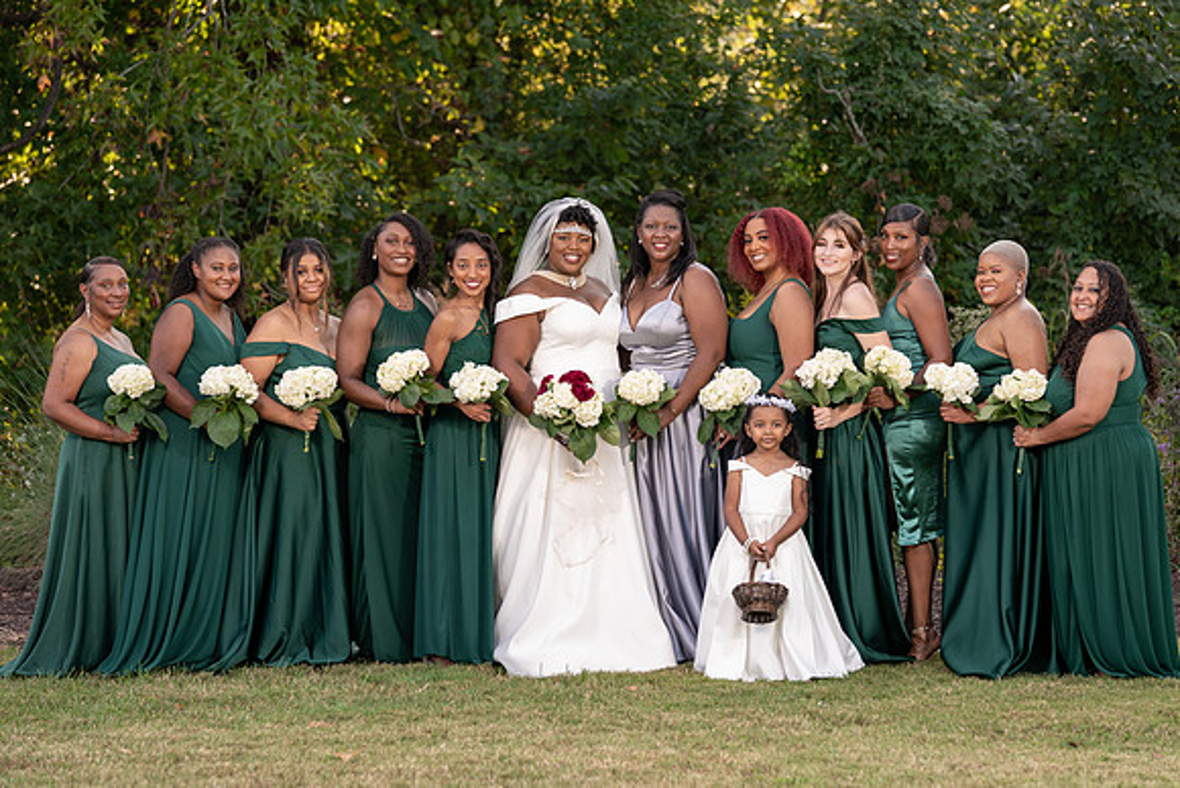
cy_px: 408
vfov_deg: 9.7
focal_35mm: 141
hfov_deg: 14.6
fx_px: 4618
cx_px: 569
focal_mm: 136
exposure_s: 1/200
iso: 160
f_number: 4
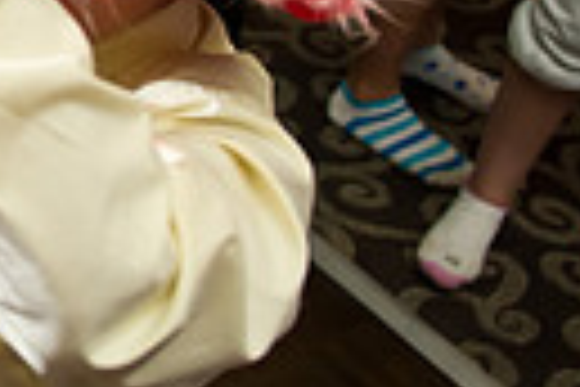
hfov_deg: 16.0
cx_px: -472
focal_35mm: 108
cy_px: -202
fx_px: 1740
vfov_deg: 12.1
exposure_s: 1/125
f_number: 3.2
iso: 1600
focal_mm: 24
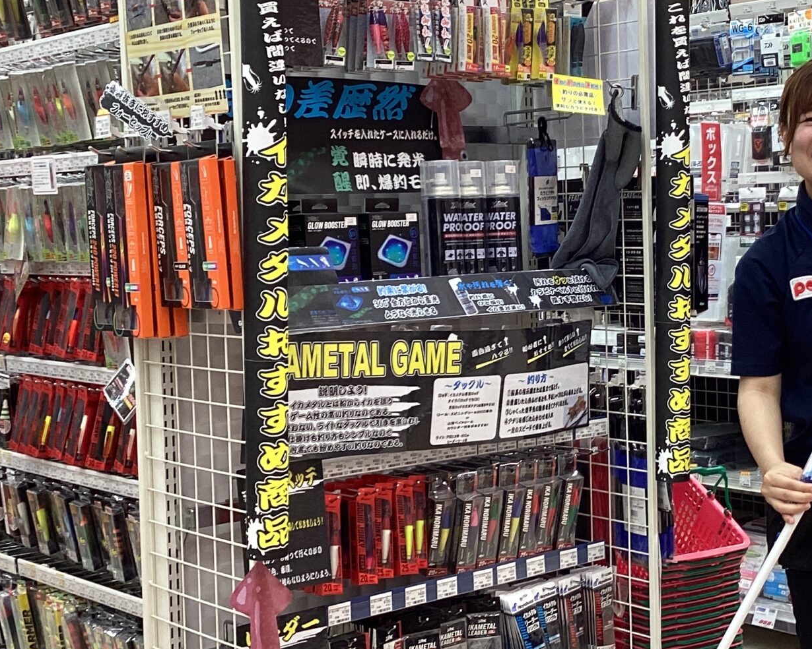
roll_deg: +1.9
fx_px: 1514
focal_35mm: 63
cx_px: 584
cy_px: 294
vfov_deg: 24.2
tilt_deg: -3.9
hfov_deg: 29.7
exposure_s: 1/50
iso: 64
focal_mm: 3.3
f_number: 2.4
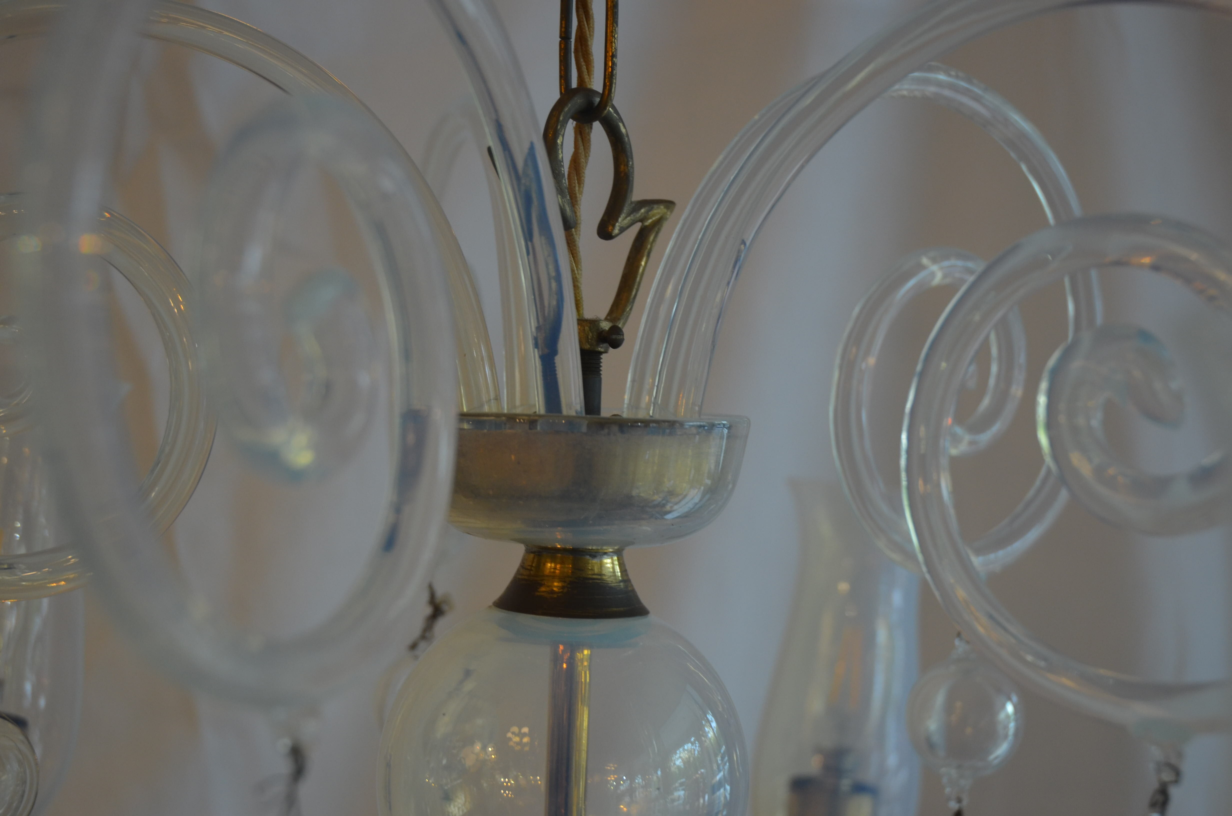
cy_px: 408
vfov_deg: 25.6
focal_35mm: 52
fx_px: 1793
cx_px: 616
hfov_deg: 37.9
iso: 450
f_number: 4.2
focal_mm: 35
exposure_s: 1/60
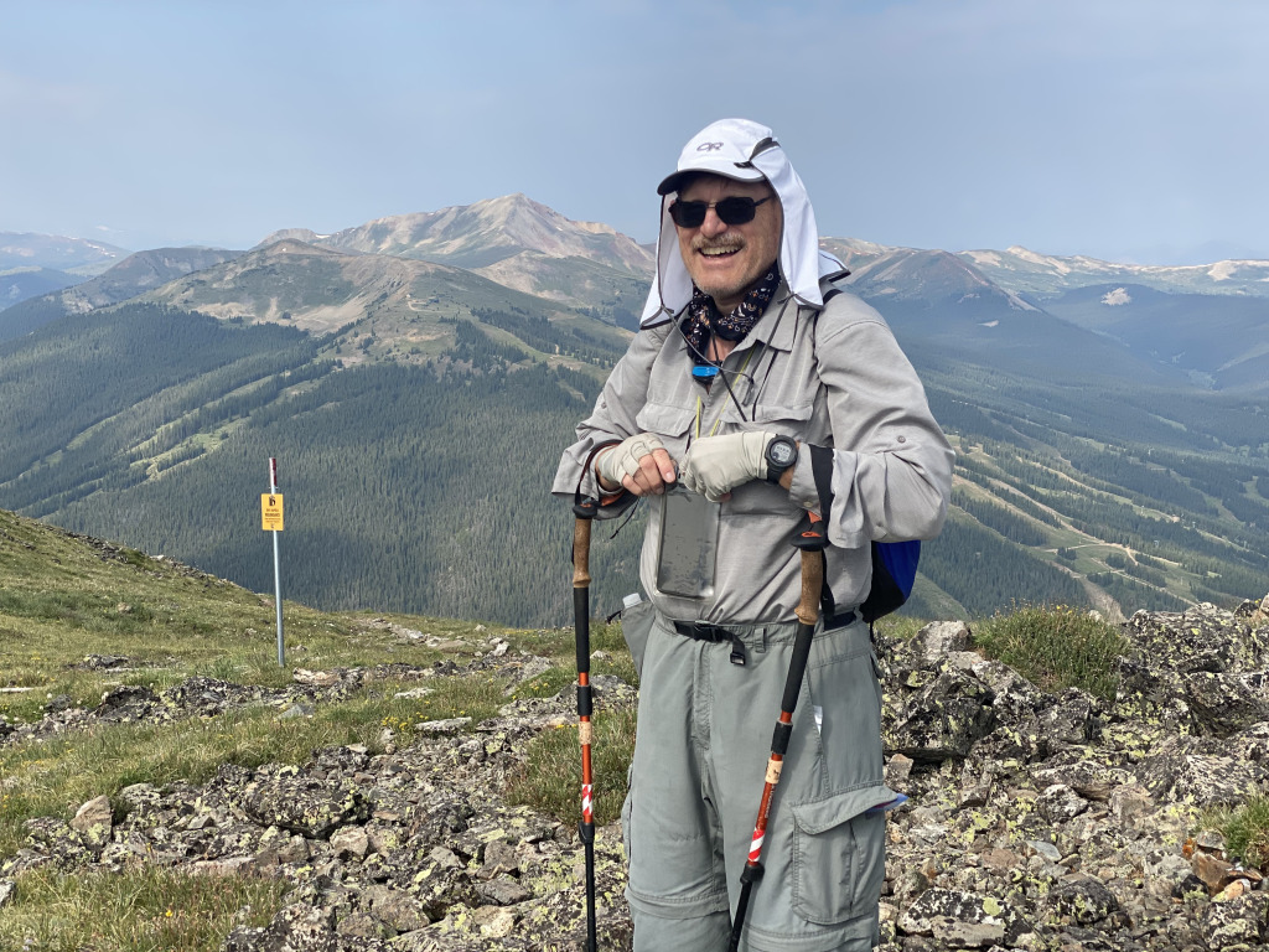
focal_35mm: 52
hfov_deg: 36.8
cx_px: 634
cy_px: 476
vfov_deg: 28.0
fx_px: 1906
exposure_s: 1/1261
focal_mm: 6
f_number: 2
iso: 20
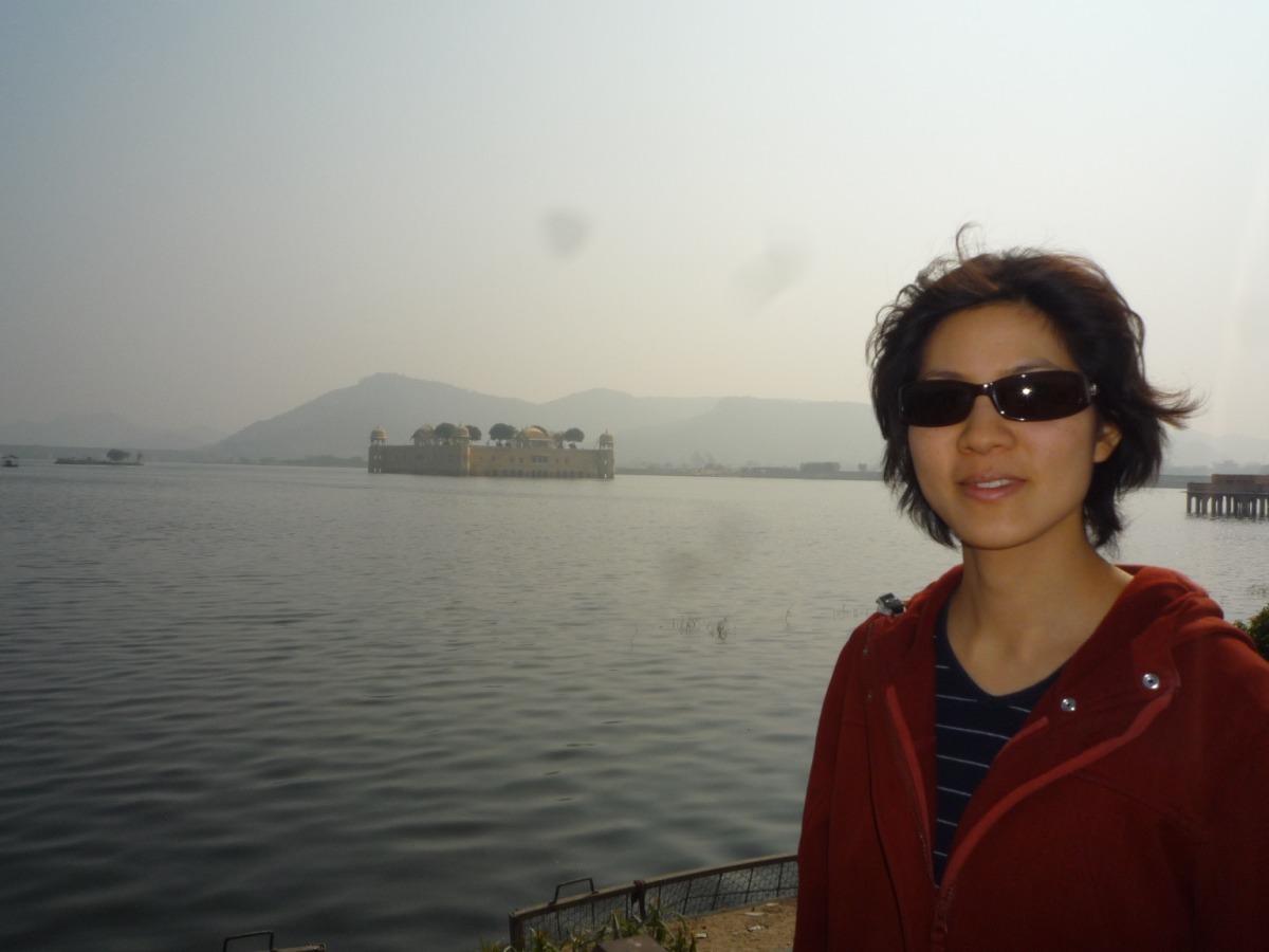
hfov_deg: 65.3
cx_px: 634
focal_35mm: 27
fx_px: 990
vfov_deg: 51.4
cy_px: 476
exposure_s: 1/800
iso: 100
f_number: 7.1
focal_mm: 4.4
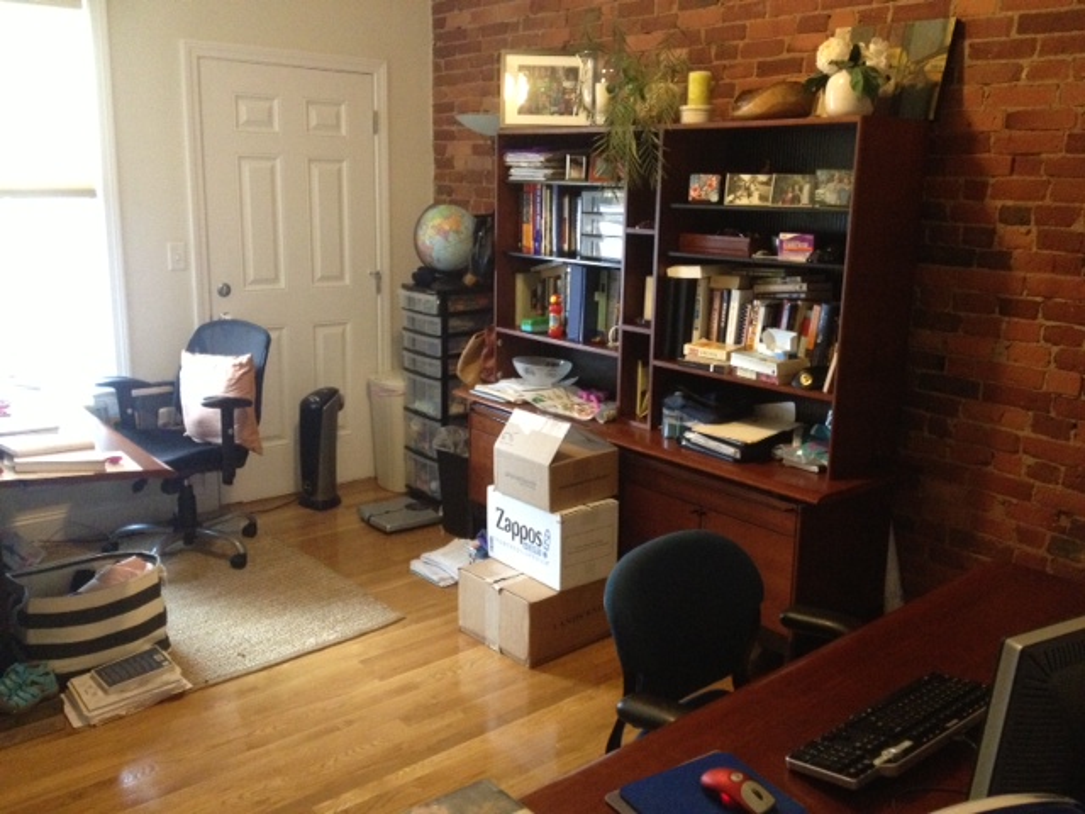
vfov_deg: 40.7
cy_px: 407
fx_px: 1097
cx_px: 542
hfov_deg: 52.6
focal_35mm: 35
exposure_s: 1/15
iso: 500
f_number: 2.4
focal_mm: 4.28
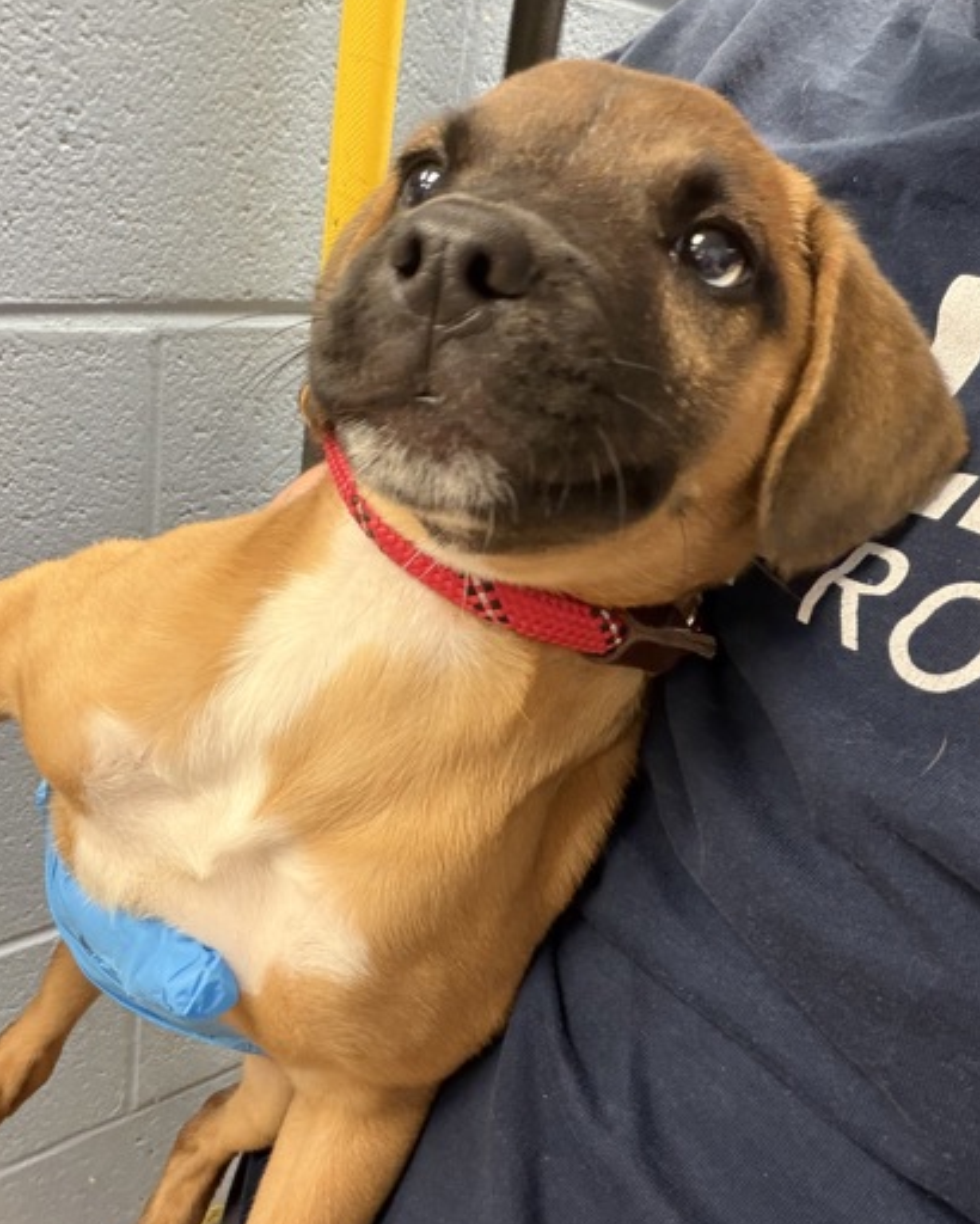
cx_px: 488
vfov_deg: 55.6
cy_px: 662
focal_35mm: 32
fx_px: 1159
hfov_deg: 45.8
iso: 250
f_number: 1.9
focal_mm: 2.71
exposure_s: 1/42
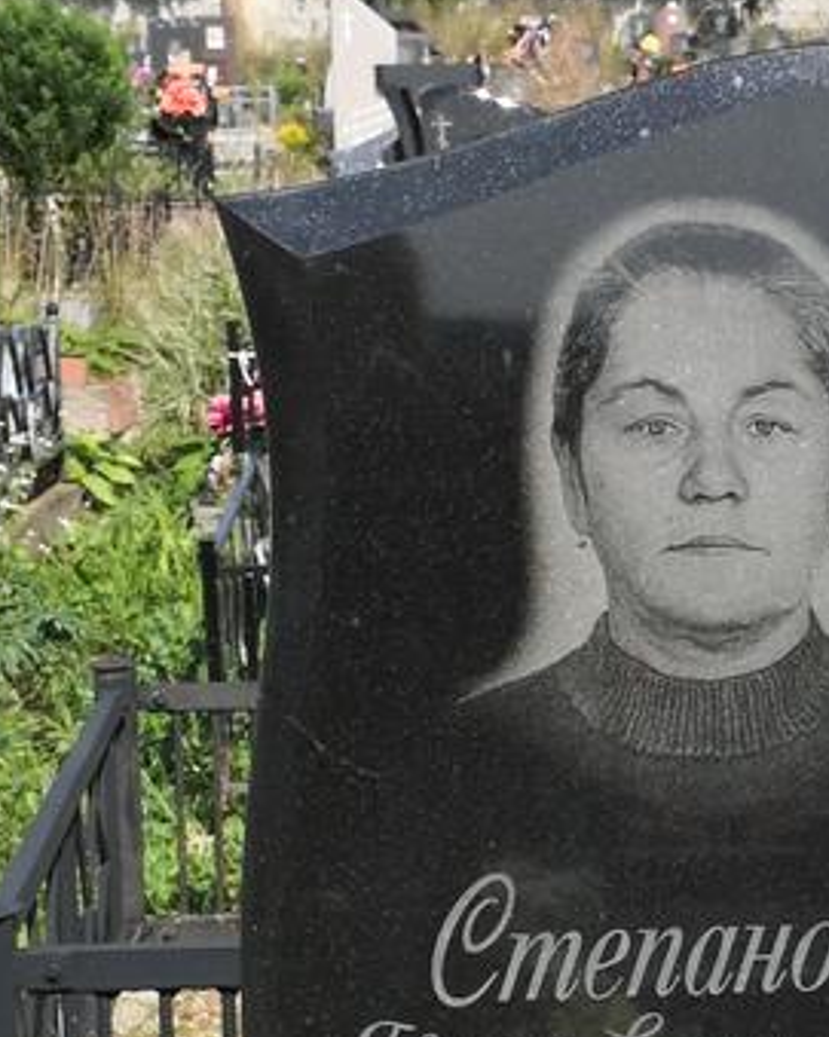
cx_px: 652
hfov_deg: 12.7
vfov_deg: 15.8
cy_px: 875
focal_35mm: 121
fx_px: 3713
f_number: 1.6
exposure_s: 1/2033
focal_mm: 3.95
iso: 50
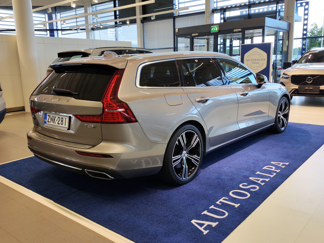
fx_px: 309
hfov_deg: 55.4
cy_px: 122
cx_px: 162
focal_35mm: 33
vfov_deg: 42.9
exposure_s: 1/100
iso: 100
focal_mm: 6.12
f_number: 1.9
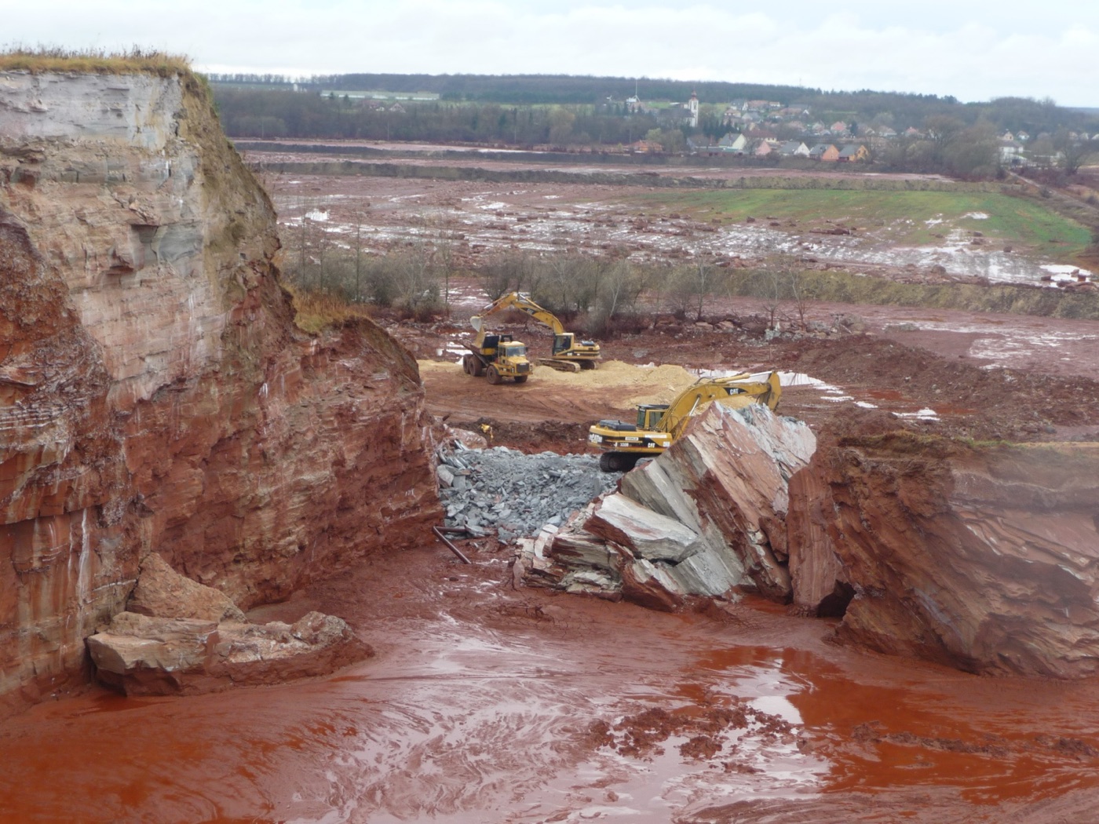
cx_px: 550
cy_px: 412
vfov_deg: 20.4
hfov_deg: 27.0
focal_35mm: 72
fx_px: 2286
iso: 100
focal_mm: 12.2
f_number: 4.6
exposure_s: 1/100
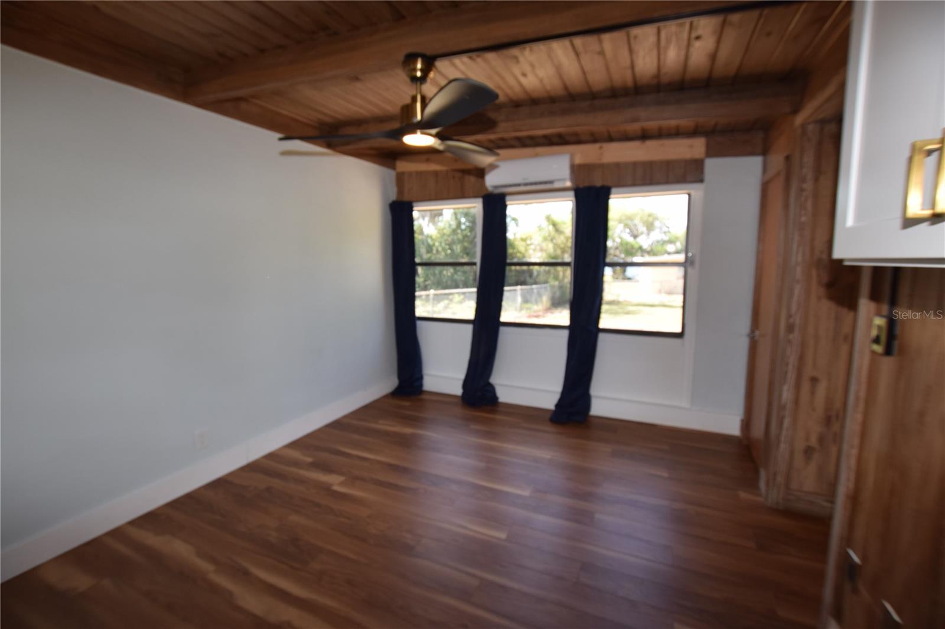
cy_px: 314
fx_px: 394
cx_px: 472
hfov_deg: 100.4
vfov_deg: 77.3
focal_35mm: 15
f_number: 5.6
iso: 320
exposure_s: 1/125
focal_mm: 10
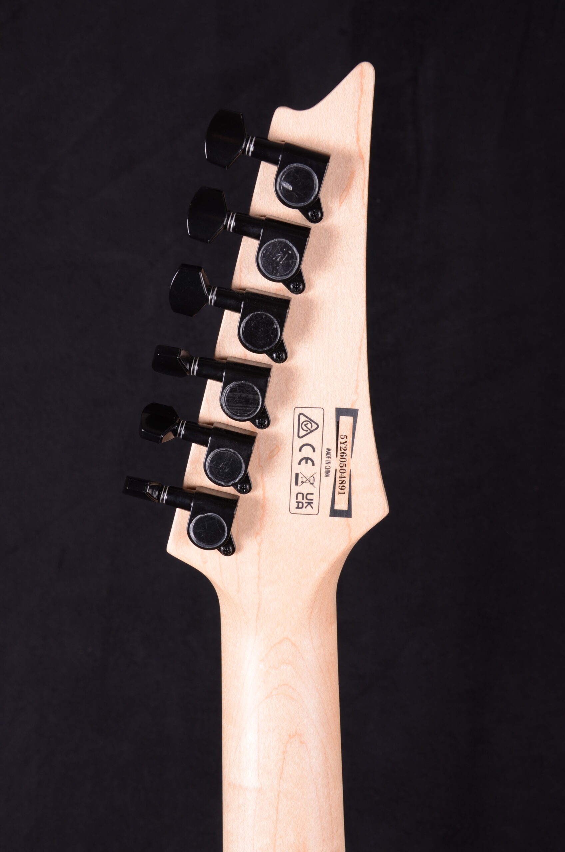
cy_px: 426
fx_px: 1206
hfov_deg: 26.4
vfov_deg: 39.0
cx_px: 282
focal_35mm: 51
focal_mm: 34
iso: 200
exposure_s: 1/200
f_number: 11
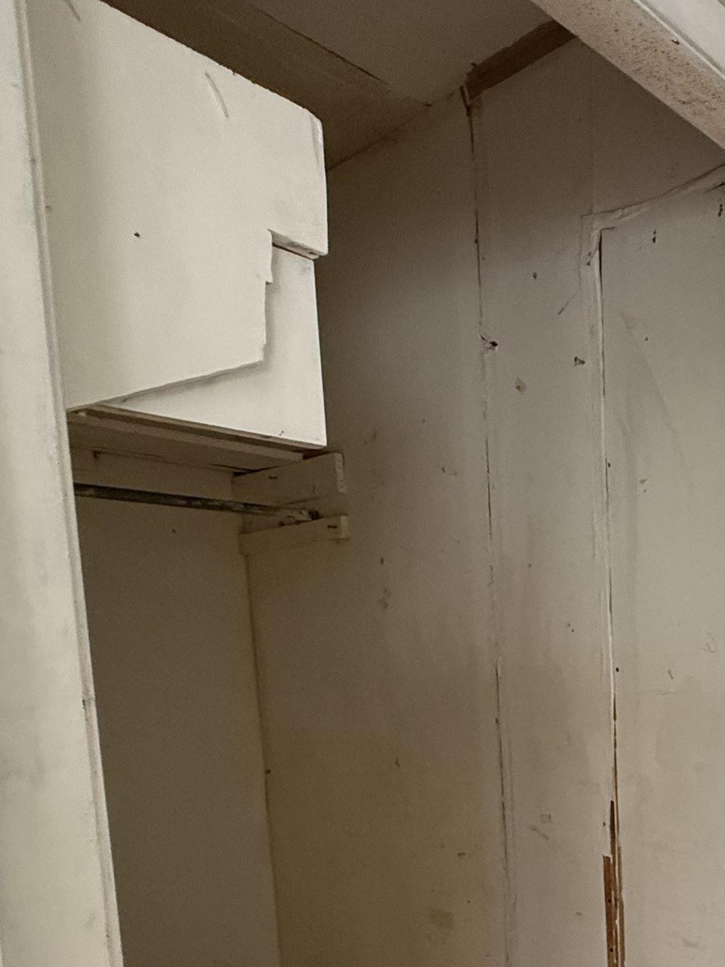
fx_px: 838
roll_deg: +0.9
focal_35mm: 30
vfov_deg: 56.7
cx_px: 730
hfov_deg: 40.7
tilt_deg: -4.9
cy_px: 736
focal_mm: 2.22
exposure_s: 1/63
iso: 320
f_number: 2.2
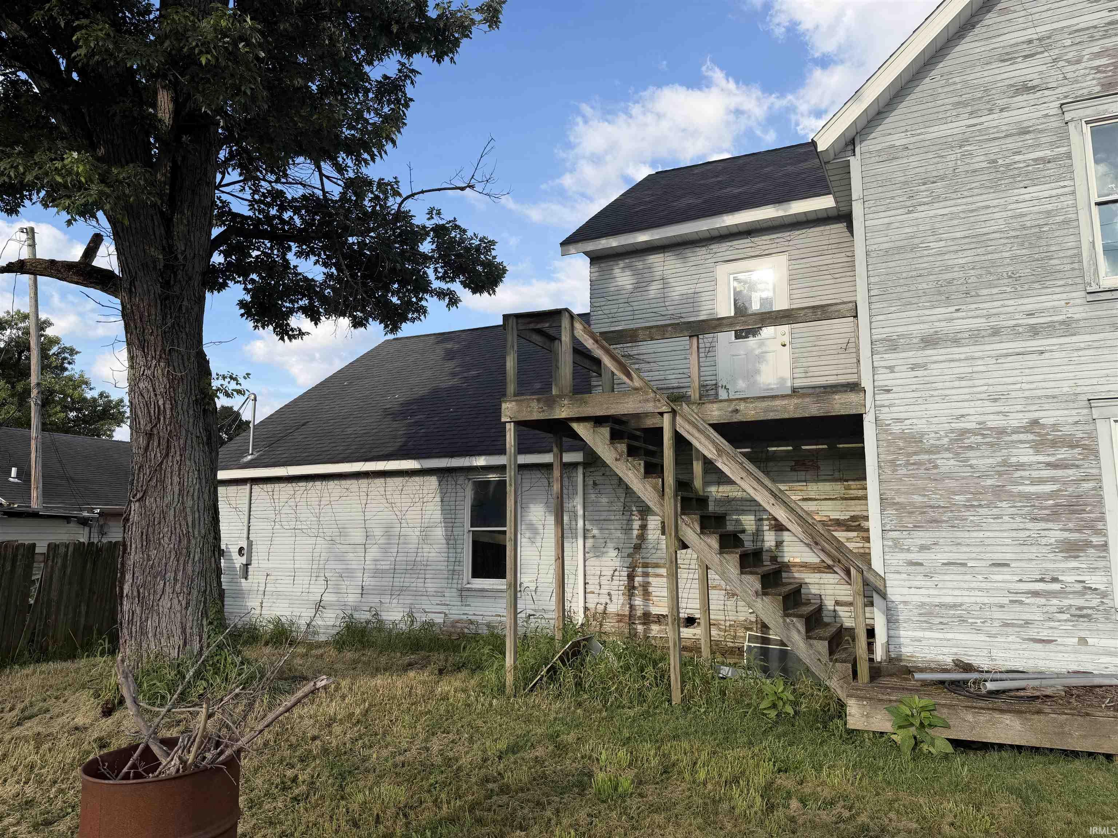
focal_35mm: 24
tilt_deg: +9.5
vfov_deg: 56.8
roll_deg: +1.4
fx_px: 775
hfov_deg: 71.6
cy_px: 419
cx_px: 559
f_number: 1.78
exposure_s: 1/2370
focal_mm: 6.76
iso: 80
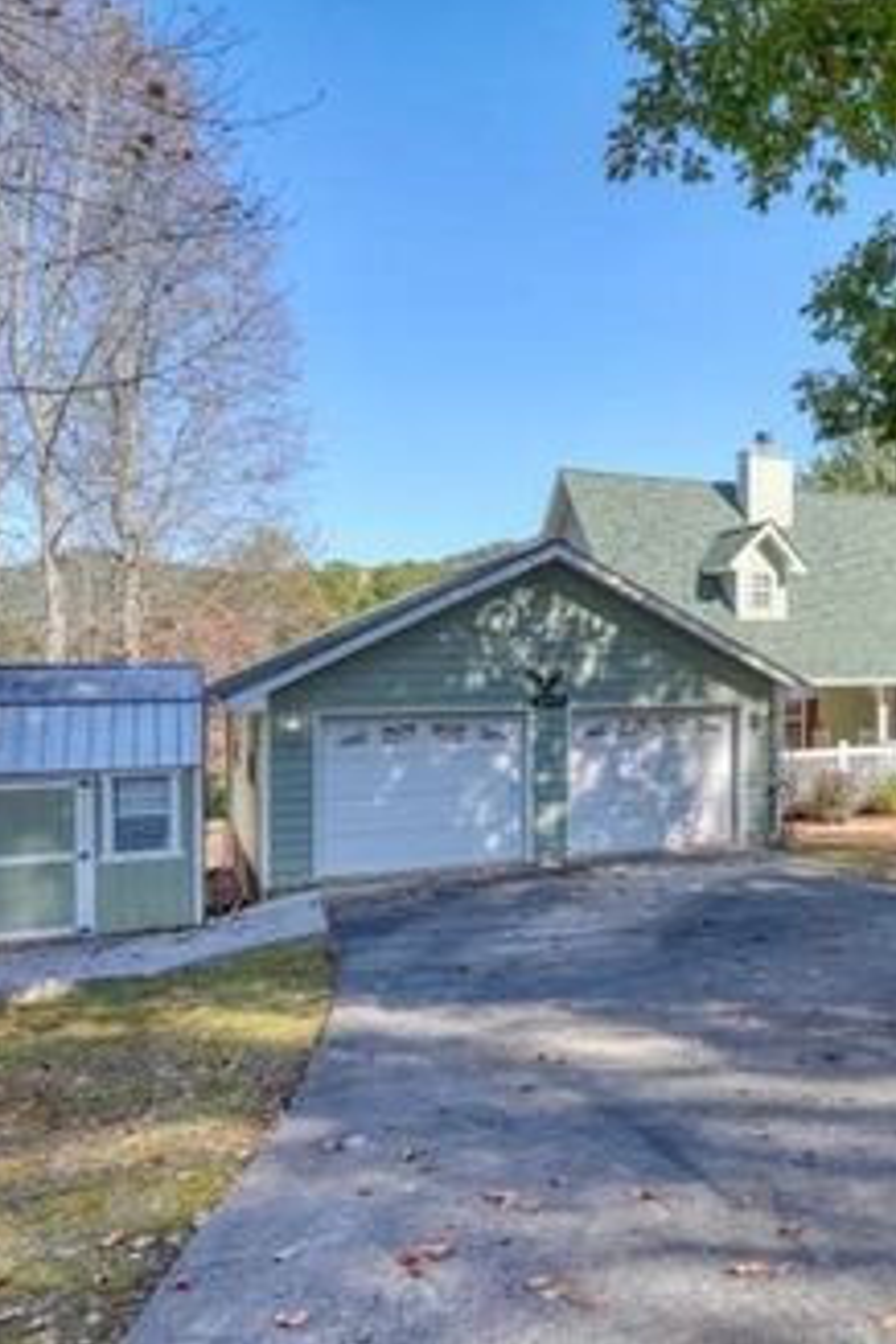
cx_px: 744
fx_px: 1094
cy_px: 664
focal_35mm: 29
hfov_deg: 42.1
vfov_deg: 63.1
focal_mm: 12.8
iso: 100
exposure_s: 1/10
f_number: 8
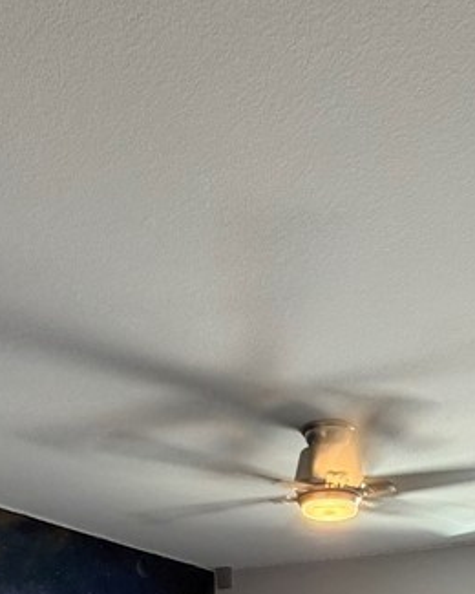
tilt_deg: -0.8
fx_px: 756
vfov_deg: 34.0
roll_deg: +0.7
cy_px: 724
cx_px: 331
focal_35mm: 43
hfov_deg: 34.4
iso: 200
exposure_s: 1/60
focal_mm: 2.22
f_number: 2.2
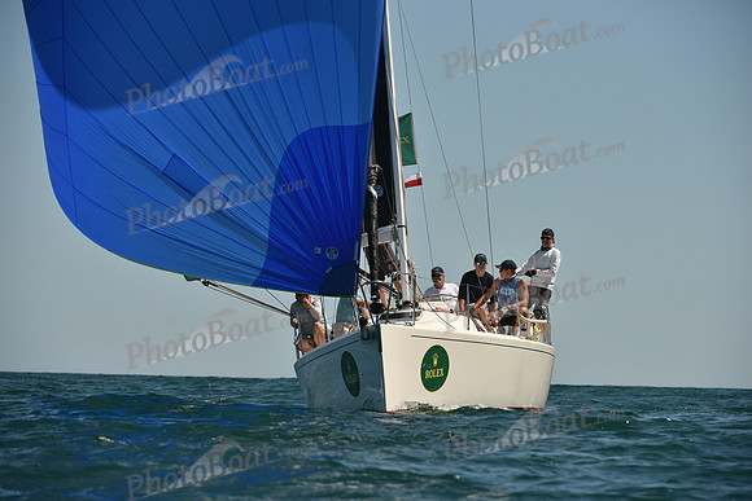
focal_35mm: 210
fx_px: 4387
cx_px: 376
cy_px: 250
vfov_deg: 6.5
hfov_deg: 9.8
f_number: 5.6
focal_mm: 210
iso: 250
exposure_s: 1/2500
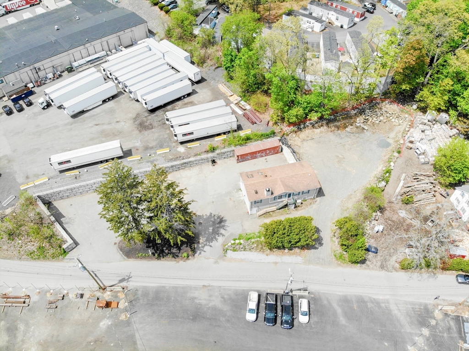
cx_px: 234
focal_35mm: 24
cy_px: 176
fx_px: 325
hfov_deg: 71.6
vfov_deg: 56.8
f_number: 2.8
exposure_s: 1/1041
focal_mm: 4.5
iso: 100
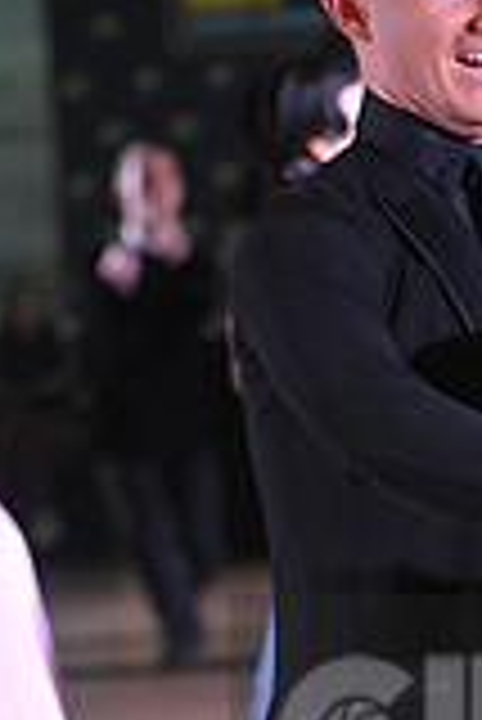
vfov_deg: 4.7
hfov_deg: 3.1
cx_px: 854
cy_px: 747
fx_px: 8737
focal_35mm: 436
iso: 5000
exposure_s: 1/400
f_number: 5
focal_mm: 120
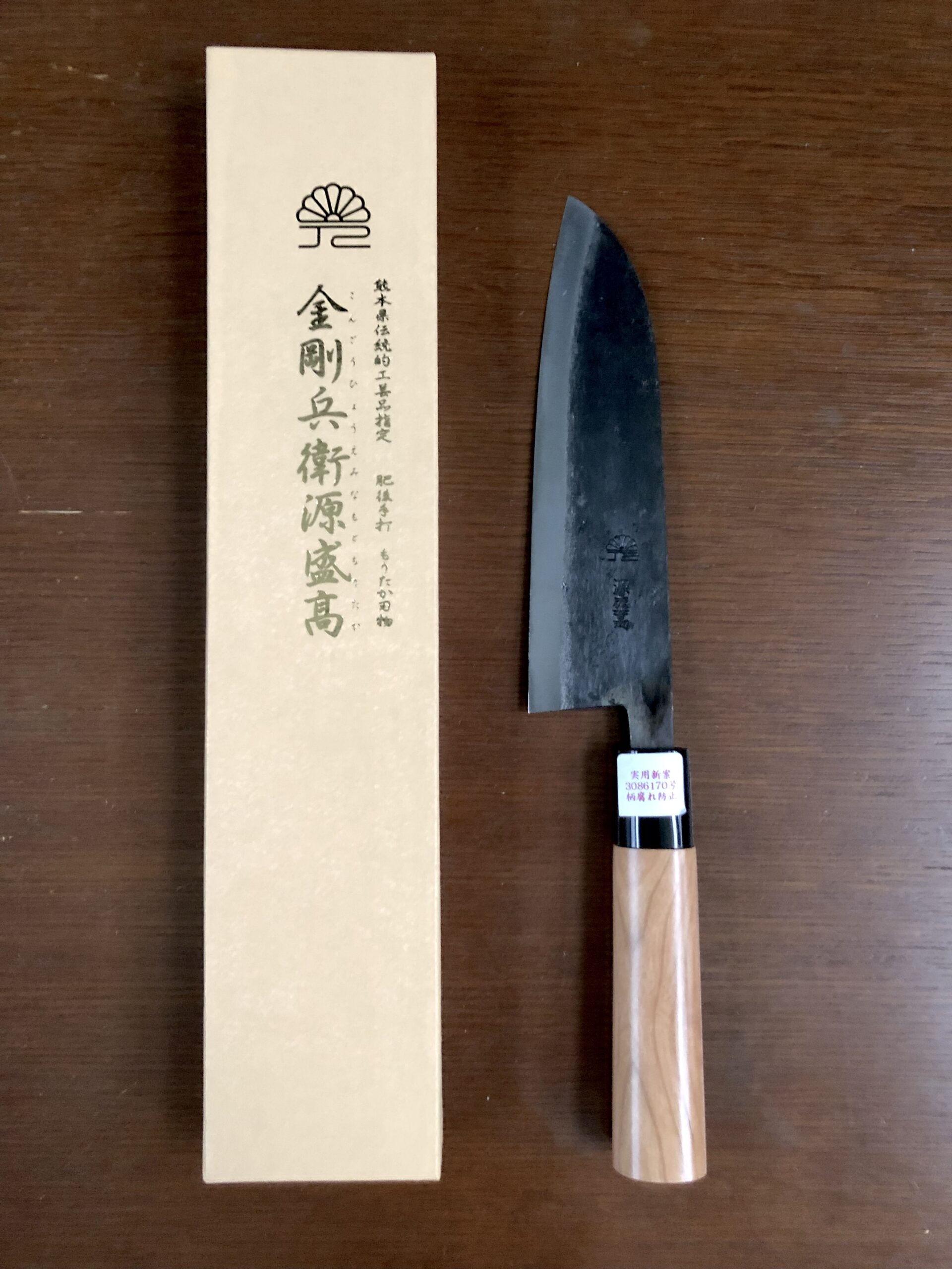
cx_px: 476
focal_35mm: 28
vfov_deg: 63.4
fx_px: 1027
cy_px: 634
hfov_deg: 49.7
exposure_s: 1/4
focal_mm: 3.99
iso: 160
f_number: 1.8
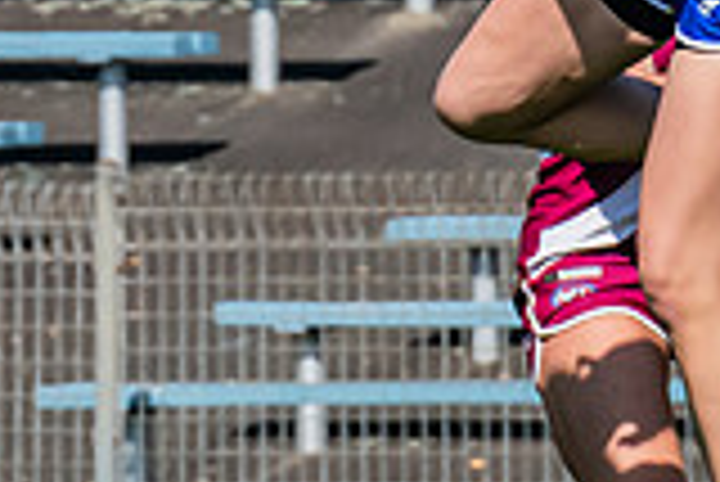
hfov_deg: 0.8
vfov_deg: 0.5
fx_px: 53547
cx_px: 208
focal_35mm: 2675
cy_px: 279
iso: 800
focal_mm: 420
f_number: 11
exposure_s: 1/1250
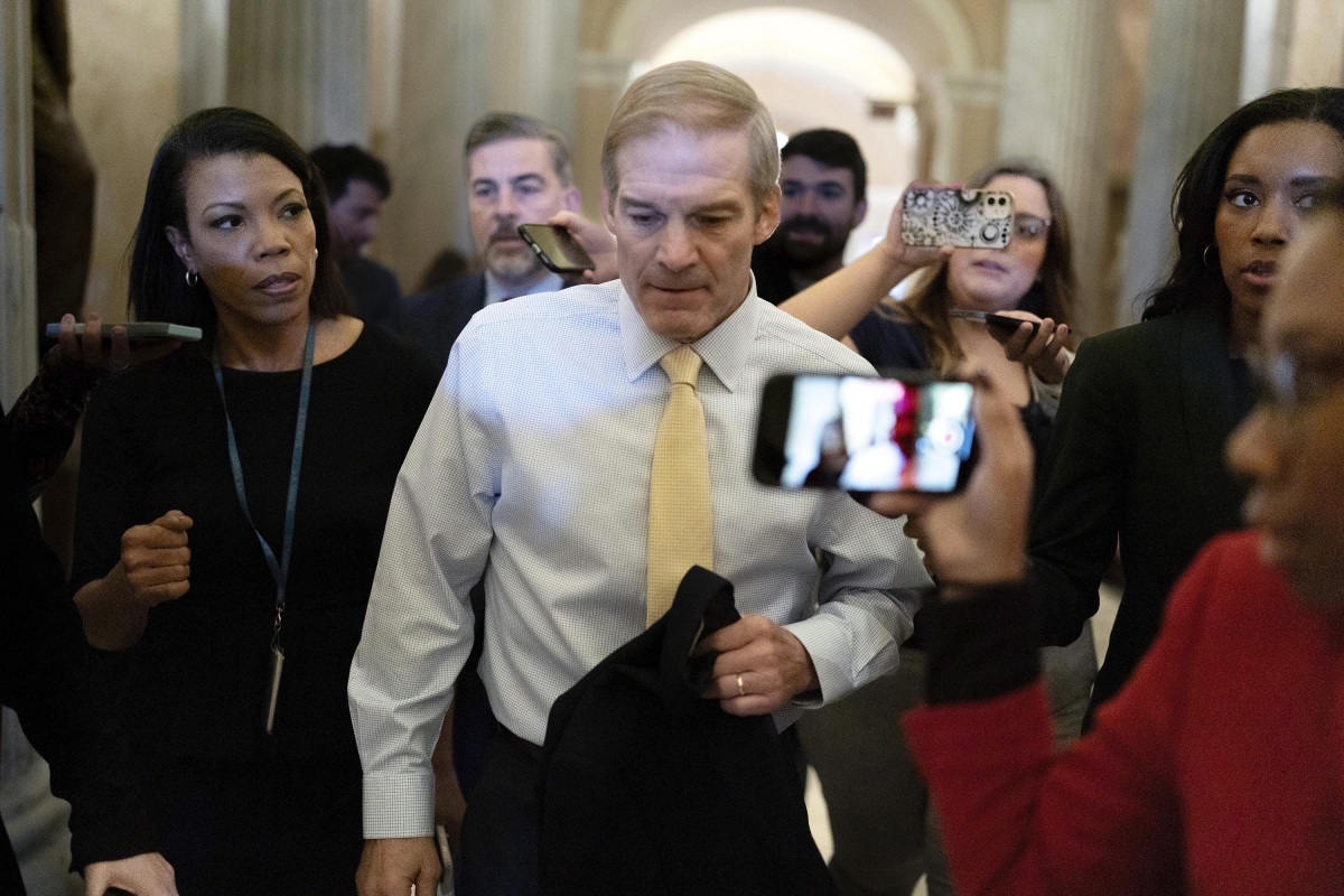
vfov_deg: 37.9
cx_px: 672
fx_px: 1307
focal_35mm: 35
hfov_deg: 54.4
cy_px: 448
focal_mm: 35
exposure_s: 1/500
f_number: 1.4
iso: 2000
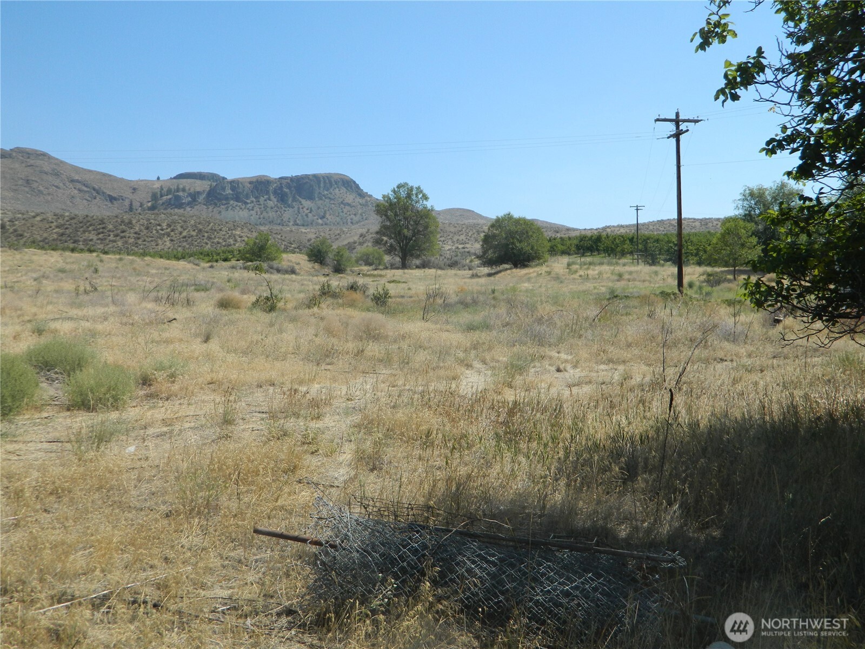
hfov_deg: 52.6
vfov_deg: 40.7
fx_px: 875
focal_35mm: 35
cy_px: 324
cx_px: 432
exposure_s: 1/200
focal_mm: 6.2
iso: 110
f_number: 9.4
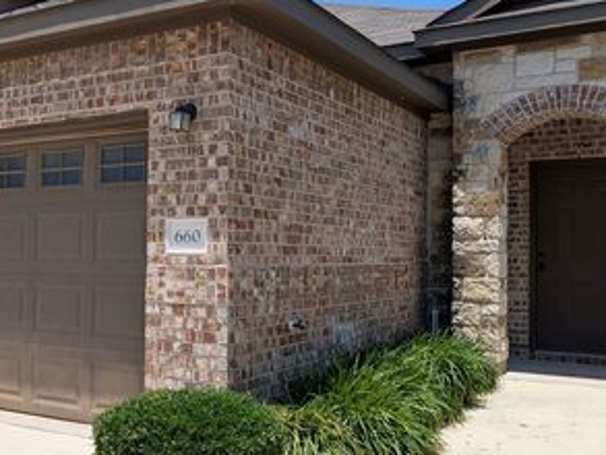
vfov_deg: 35.1
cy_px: 252
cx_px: 199
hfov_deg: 45.0
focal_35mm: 41
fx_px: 718
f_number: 1.68
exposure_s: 1/1346
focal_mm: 6.9
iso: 23
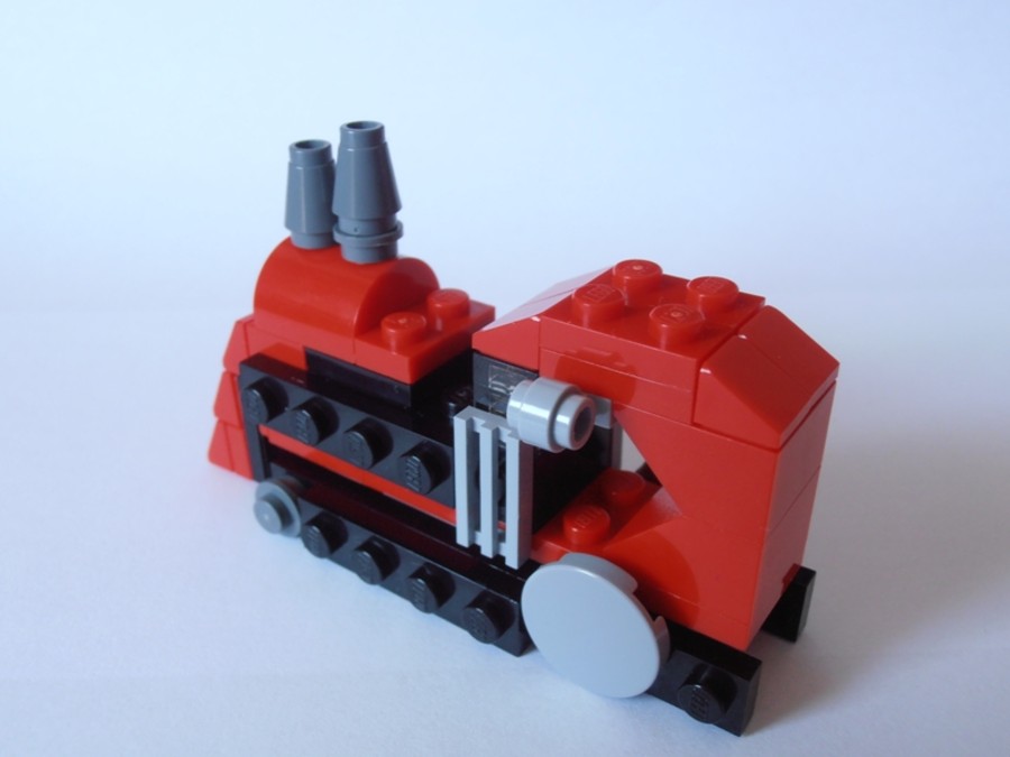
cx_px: 505
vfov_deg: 38.7
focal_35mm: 37
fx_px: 1080
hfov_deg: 50.1
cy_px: 378
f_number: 3.9
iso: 125
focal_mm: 6.61
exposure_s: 1/30
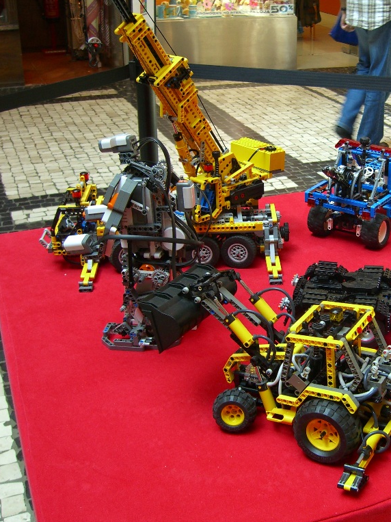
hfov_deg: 27.9
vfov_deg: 37.5
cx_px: 314
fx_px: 768
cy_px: 261
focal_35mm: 51
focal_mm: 7.9
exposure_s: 1/40
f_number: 2.8
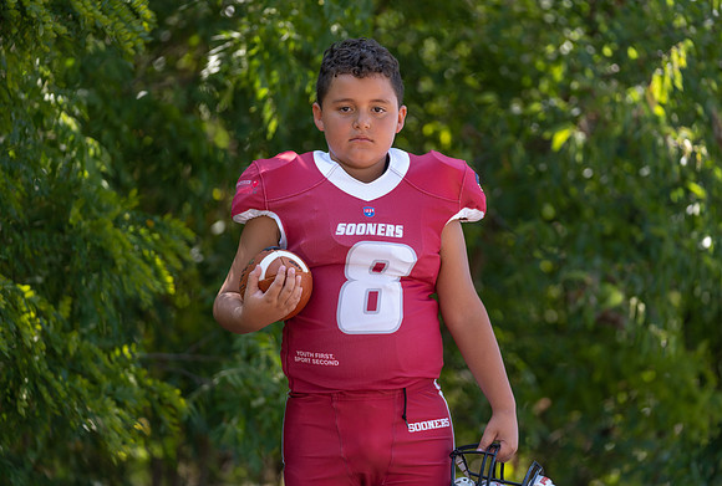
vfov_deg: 10.0
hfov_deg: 14.8
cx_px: 371
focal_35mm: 138
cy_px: 219
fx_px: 2786
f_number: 2.8
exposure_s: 1/320
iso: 80
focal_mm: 125
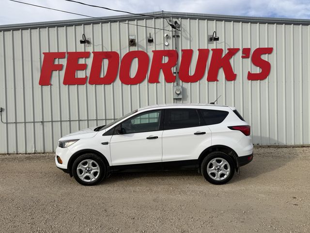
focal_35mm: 24
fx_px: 215
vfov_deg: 56.8
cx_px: 155
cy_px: 116
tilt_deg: -2.6
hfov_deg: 71.6
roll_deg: +2.4
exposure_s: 1/4405
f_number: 1.78
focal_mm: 6.76
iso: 80
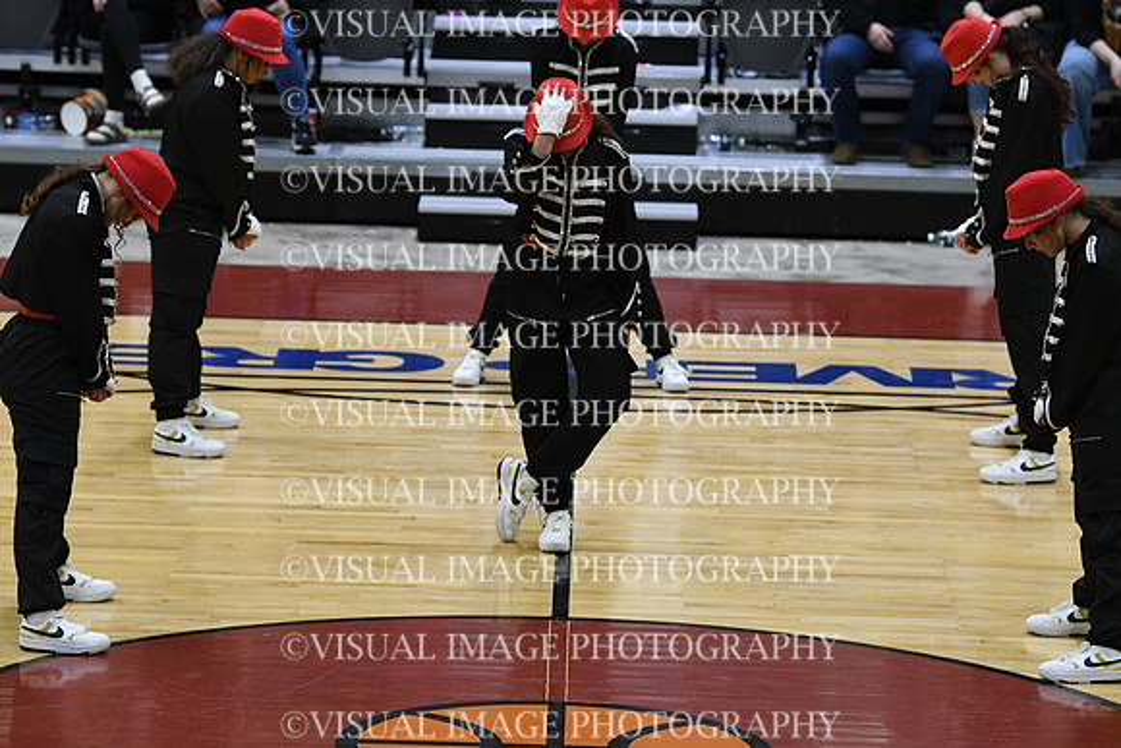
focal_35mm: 202
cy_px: 374
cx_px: 560
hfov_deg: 10.2
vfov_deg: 6.8
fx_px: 6291
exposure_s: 1/400
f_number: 3.5
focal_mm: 135
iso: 3200
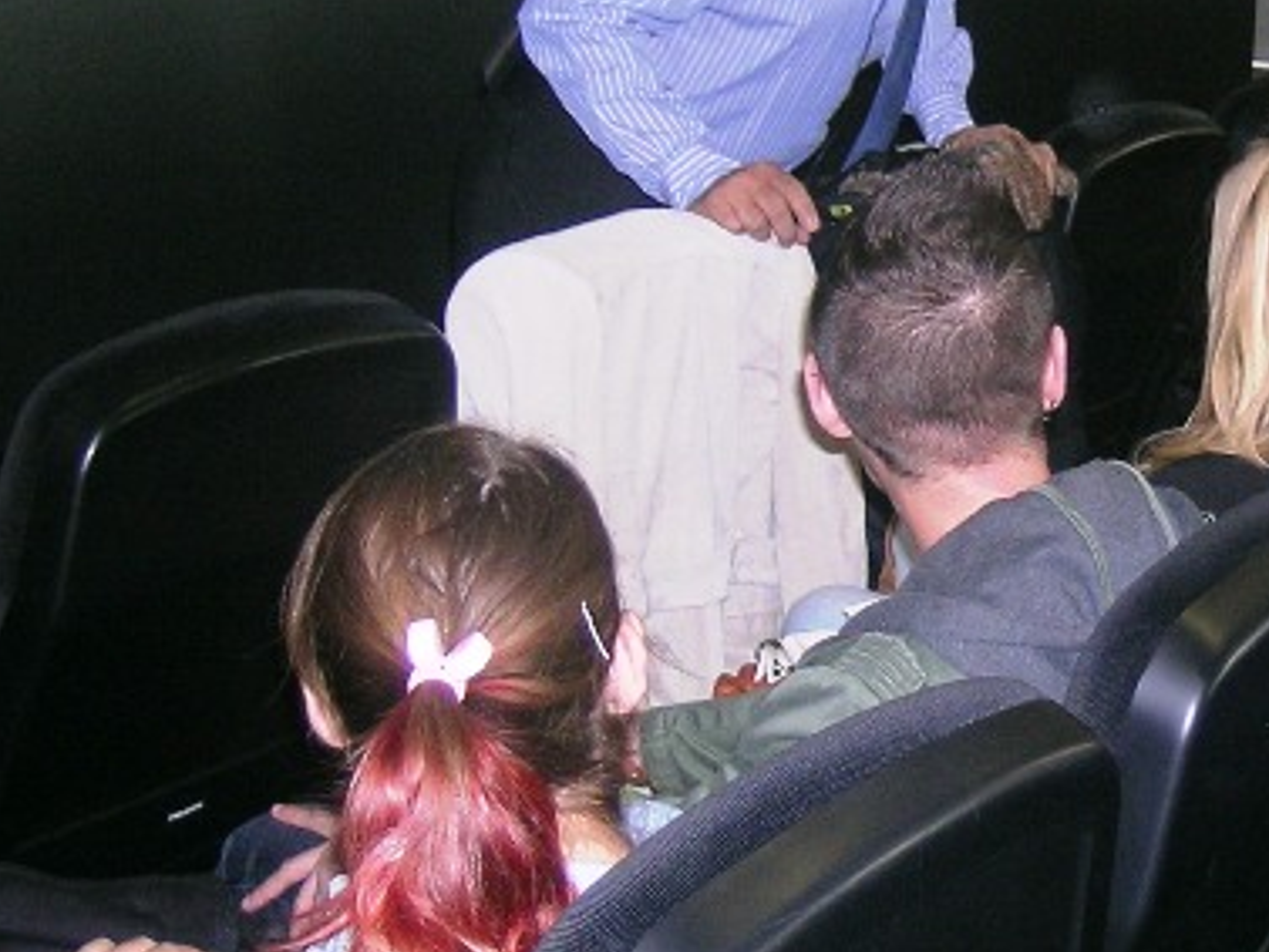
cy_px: 357
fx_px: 2824
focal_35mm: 77
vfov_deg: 19.1
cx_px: 1153
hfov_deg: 24.6
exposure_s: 1/60.1
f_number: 2.8
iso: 59
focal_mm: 5.8
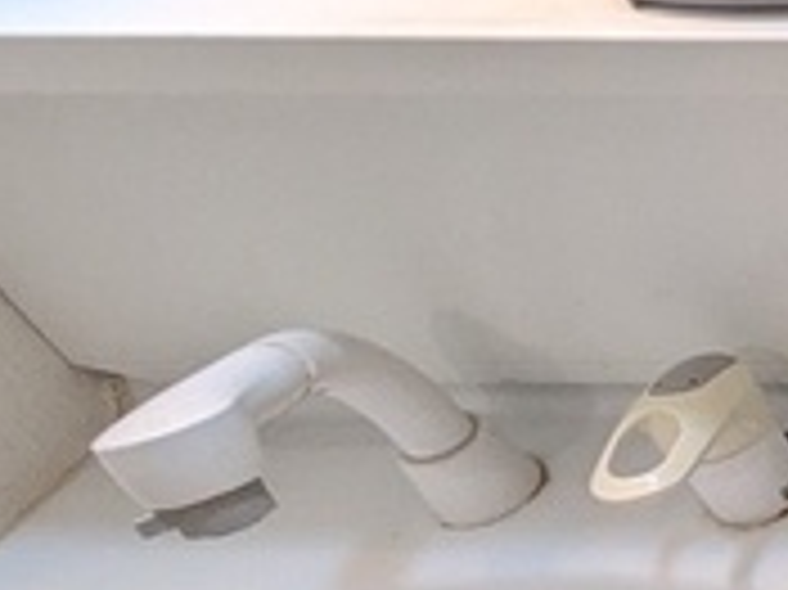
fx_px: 1752
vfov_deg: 19.0
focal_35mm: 77
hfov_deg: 14.9
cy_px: 450
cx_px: 1900
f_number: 2.2
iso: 105
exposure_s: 1/40
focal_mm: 1.83
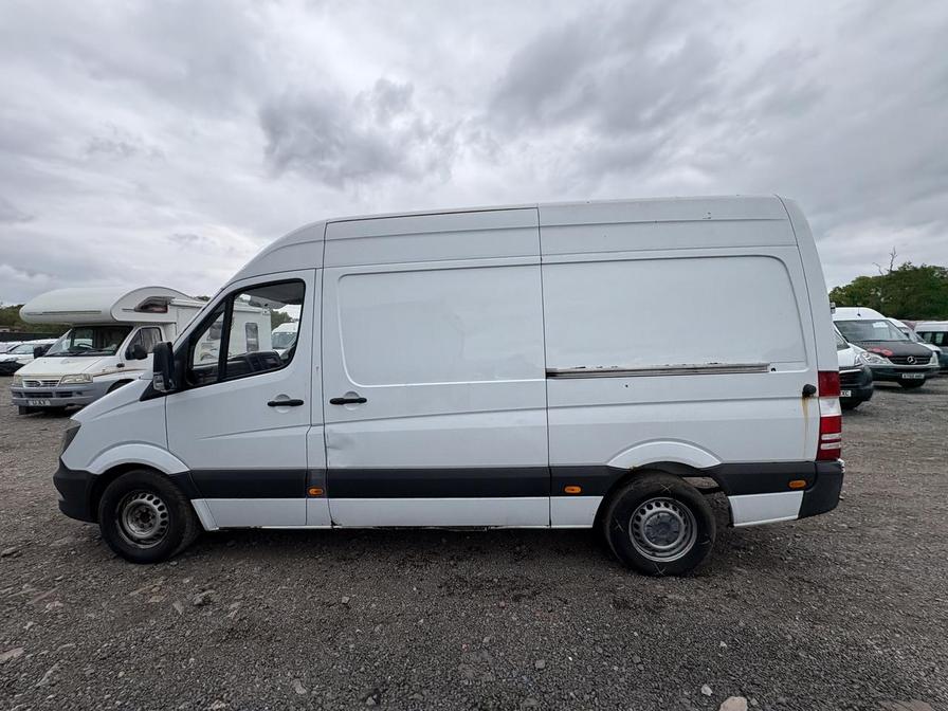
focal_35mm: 14
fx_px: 383
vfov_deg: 85.7
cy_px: 356
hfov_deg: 102.1
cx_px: 474
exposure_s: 1/1256
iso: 40
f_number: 2.2
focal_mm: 2.22
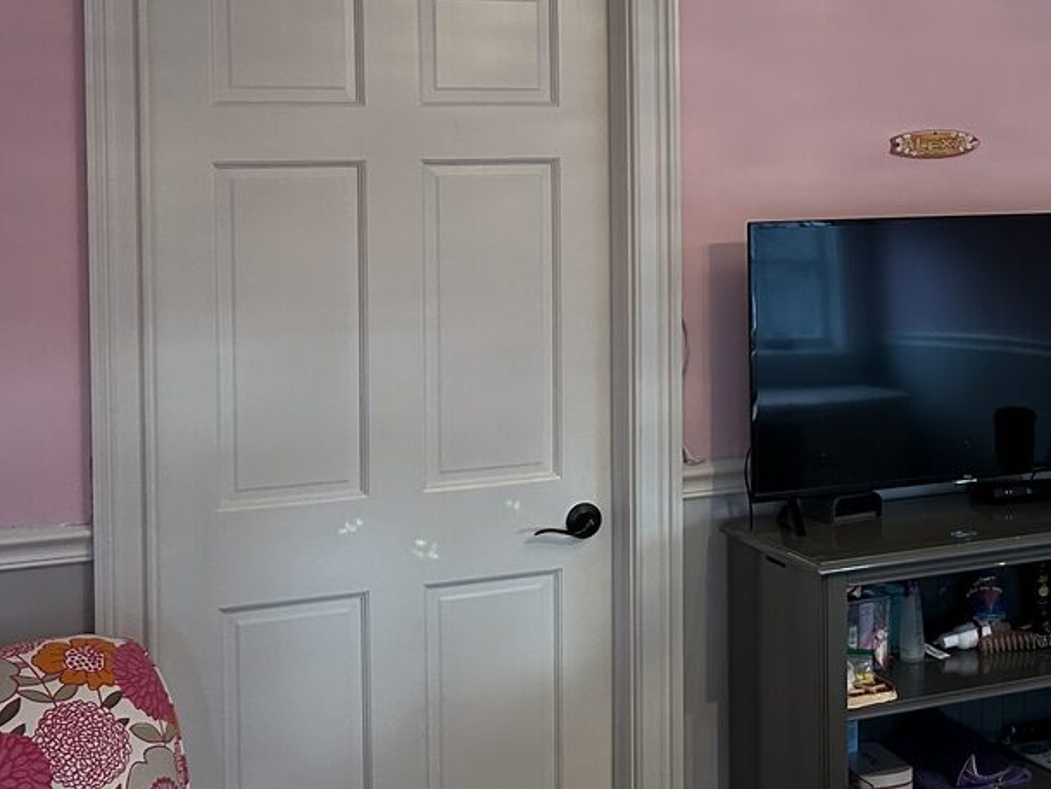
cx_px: 989
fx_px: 1944
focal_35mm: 64
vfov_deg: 22.7
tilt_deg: -2.0
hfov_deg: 28.8
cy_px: 180
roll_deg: +0.3
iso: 160
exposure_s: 1/60
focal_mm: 5.7
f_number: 1.5
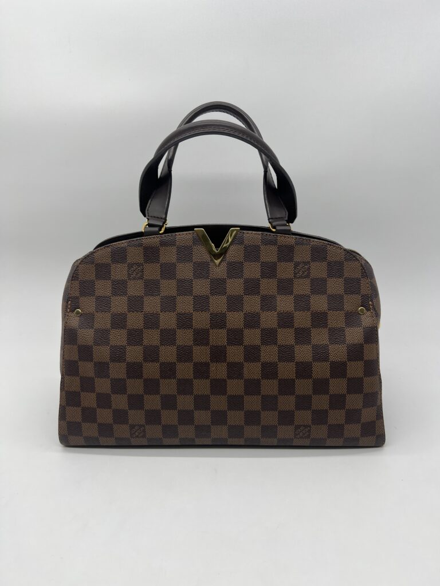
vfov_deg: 67.3
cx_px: 220
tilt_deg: -19.6
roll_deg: +1.2
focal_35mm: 26
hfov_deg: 53.1
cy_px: 293
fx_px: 441
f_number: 1.5
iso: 40
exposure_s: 1/208
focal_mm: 5.7
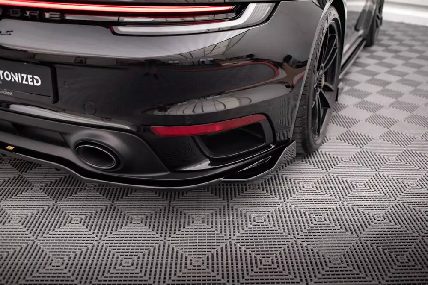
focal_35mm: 36
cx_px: 219
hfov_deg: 52.7
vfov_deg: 36.5
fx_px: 432
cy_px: 142
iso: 1250
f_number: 2.2
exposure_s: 1/125
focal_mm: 35
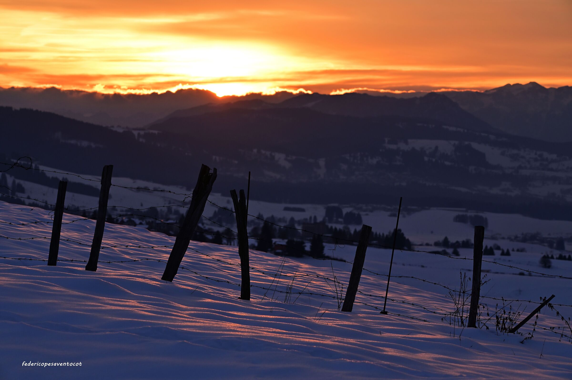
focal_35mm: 150
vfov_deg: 9.1
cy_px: 190
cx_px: 286
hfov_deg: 13.7
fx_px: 2382
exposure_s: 1/200
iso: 450
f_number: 11
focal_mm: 150
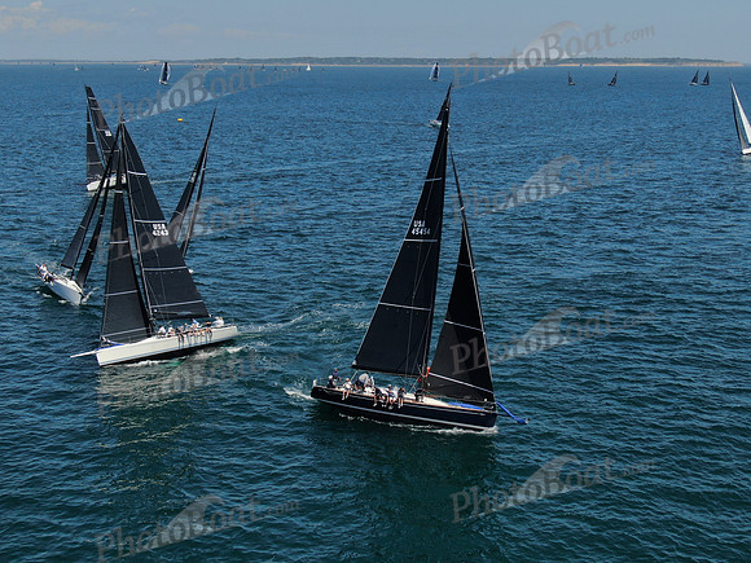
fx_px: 1041
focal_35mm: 48
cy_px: 282
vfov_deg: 30.3
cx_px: 376
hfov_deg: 39.7
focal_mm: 8.6
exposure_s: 1/1250
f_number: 3.8
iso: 100
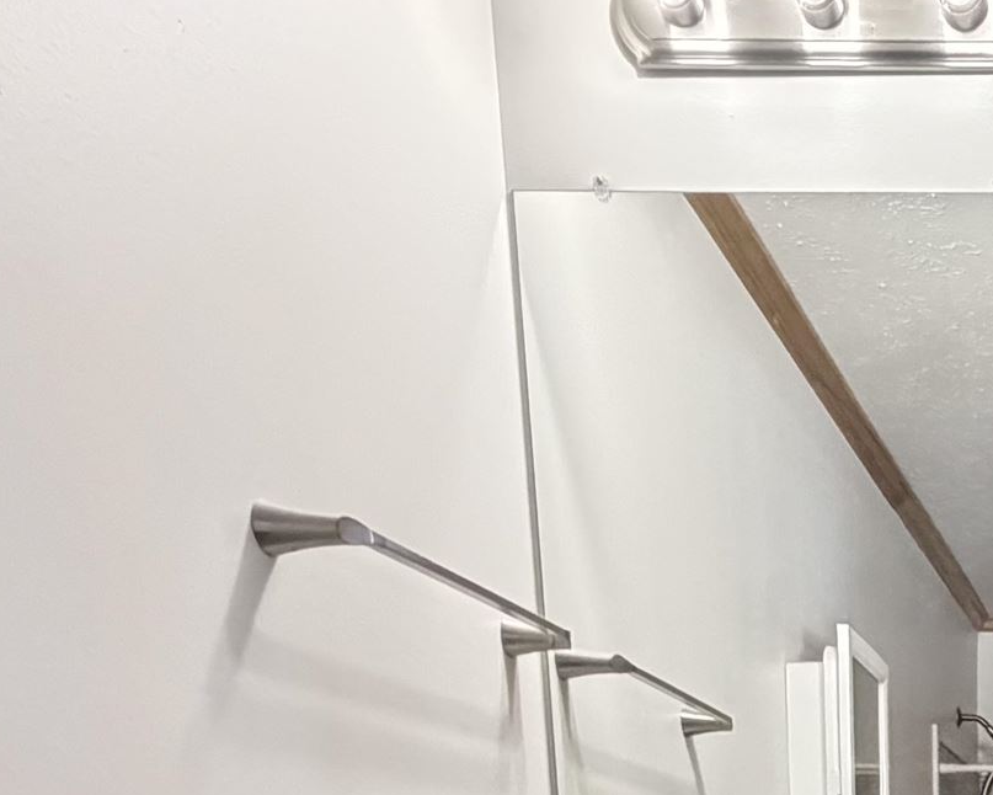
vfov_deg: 22.4
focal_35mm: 52
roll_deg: -0.7
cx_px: 1189
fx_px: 1529
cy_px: 1275
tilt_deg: -11.0
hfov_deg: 30.6
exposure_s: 1/60
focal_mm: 2.22
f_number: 2.2
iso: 640
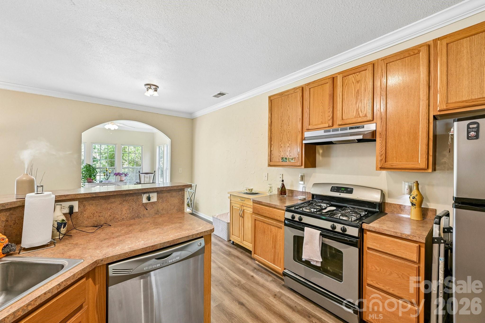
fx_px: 189
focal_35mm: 14
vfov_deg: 81.2
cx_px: 242
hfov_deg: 104.3
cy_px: 162
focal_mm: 14
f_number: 8
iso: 400
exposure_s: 1/6
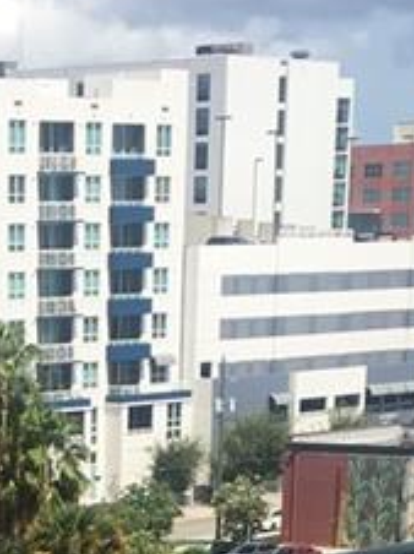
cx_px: -137
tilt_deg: -19.6
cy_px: 1206
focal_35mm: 154
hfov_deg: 9.4
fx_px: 2460
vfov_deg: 11.3
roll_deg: +0.6
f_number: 2.2
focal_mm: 4.15
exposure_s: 1/1603
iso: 25
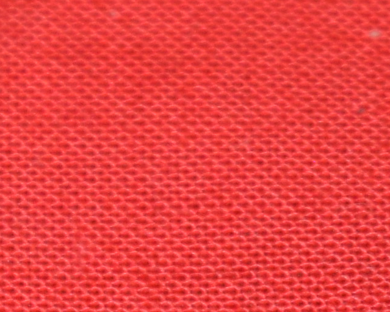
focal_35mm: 545
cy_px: 104
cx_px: -807
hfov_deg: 3.5
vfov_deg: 2.8
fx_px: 6293
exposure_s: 1/60
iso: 800
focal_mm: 55
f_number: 5.6
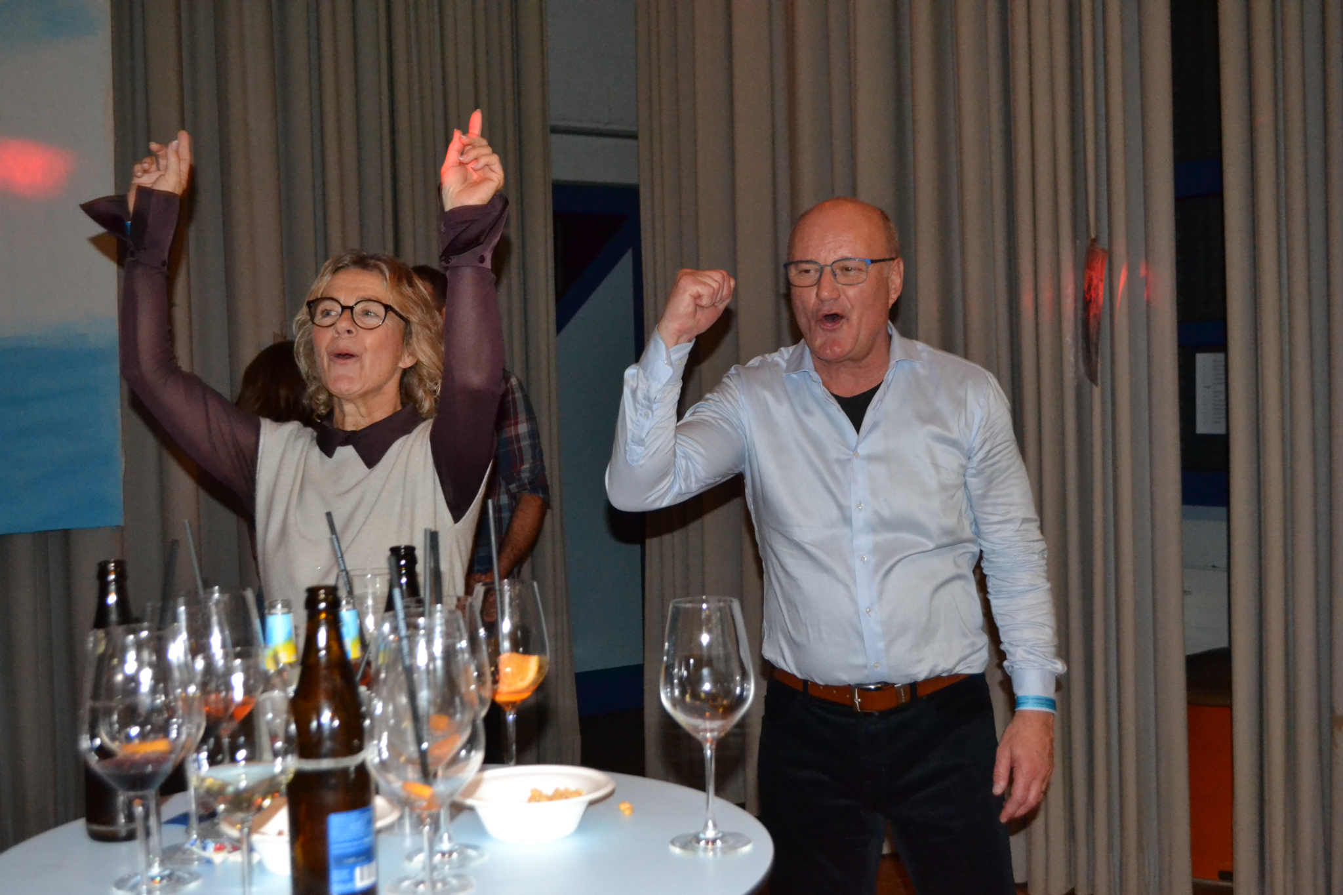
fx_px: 1567
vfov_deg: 31.9
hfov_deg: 46.4
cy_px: 448
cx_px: 672
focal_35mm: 42
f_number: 4.5
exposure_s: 1/60
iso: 3200
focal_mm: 28
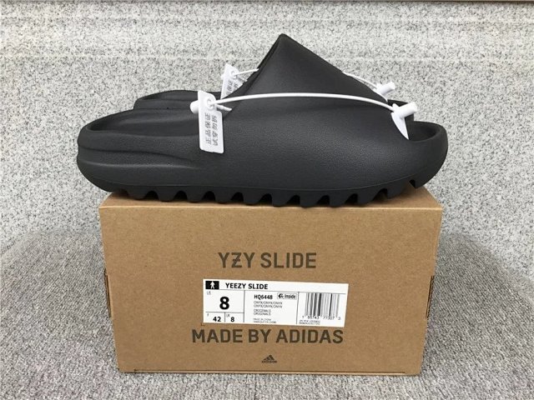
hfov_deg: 58.4
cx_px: 267
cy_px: 200
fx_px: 478
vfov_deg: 45.4
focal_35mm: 31
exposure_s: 1/112
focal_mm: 3.3
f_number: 2.4
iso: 25
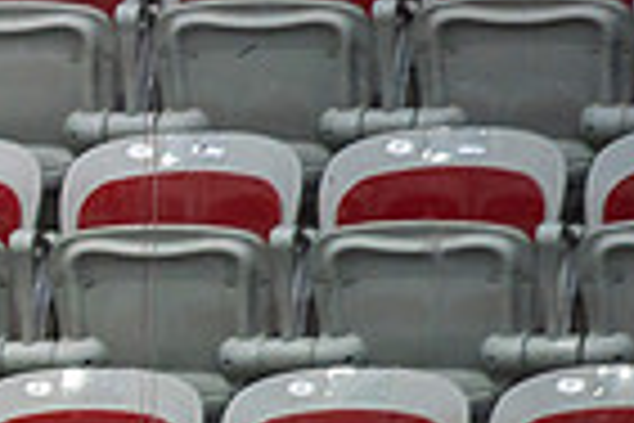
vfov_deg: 1.4
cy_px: 867
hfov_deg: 2.1
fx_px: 17117
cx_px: -772
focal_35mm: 972
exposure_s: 1/640
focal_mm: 200
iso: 1250
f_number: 2.8
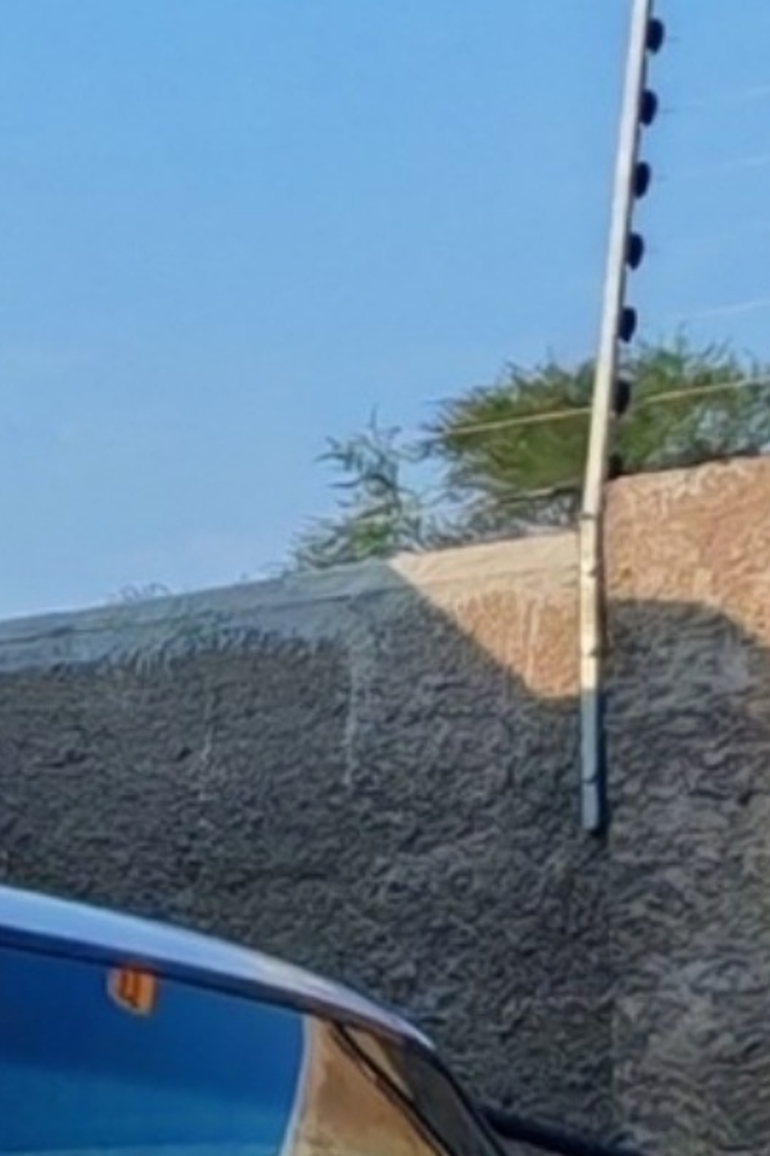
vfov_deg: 14.1
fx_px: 4590
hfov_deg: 8.5
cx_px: -1285
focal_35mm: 143
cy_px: 1260
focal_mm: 1.96
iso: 50
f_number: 2.2
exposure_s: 1/1200
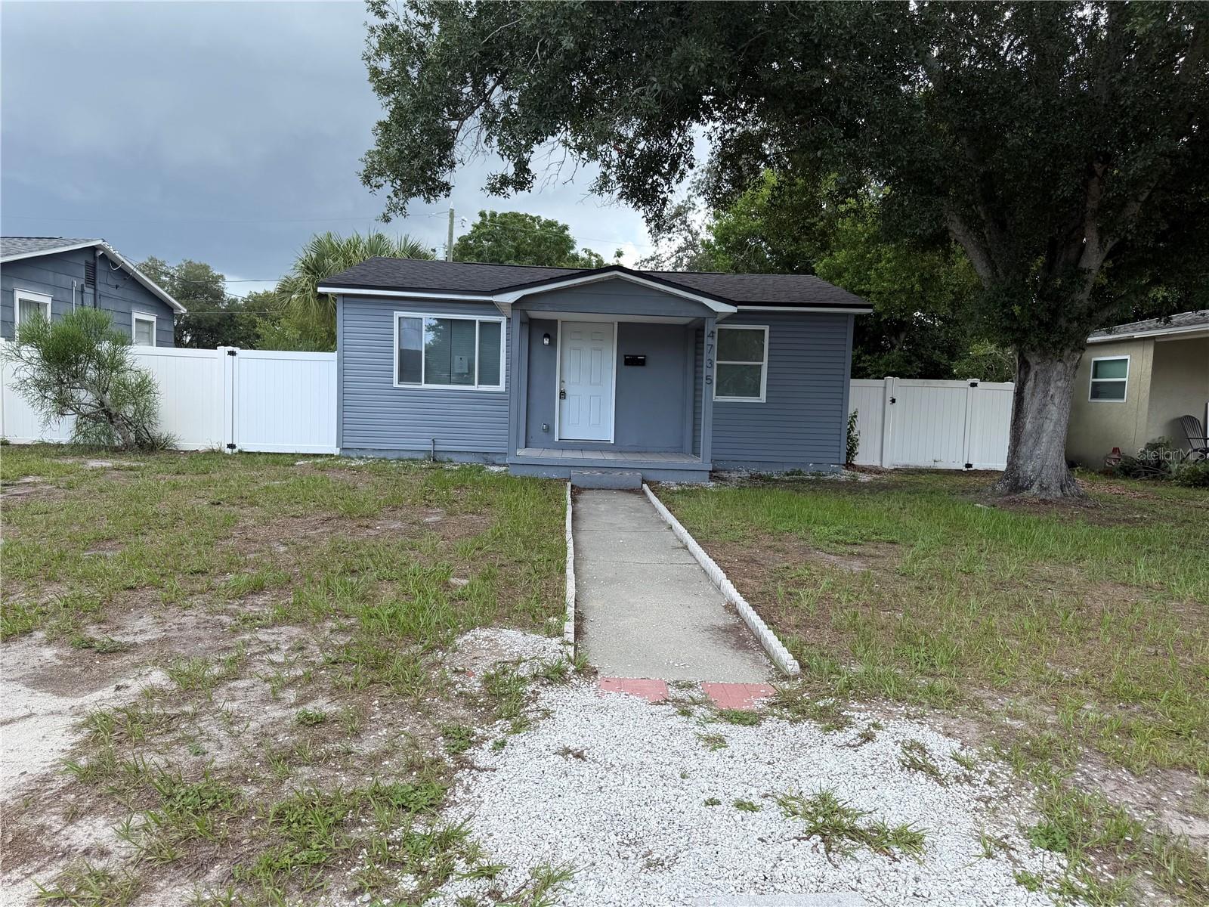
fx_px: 838
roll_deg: -1.6
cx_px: 604
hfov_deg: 71.6
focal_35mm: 24
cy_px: 454
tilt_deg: -2.5
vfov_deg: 56.8
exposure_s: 1/1385
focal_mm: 6.76
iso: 80
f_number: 1.78
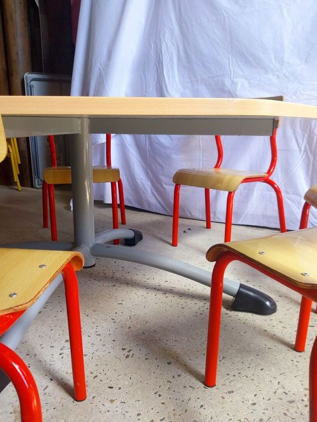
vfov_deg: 56.7
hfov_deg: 44.1
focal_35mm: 32
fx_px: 391
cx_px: 154
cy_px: 234
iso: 32
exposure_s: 1/50
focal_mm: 4
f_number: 1.8
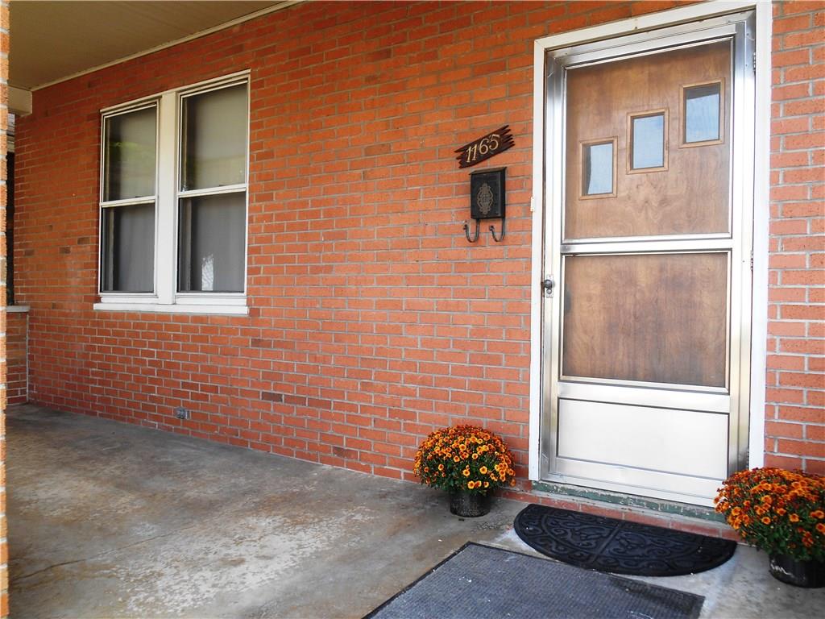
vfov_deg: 53.1
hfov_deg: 67.3
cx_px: 412
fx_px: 620
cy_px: 310
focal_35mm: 26
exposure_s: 1/50
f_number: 3.4
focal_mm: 4.7
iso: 80
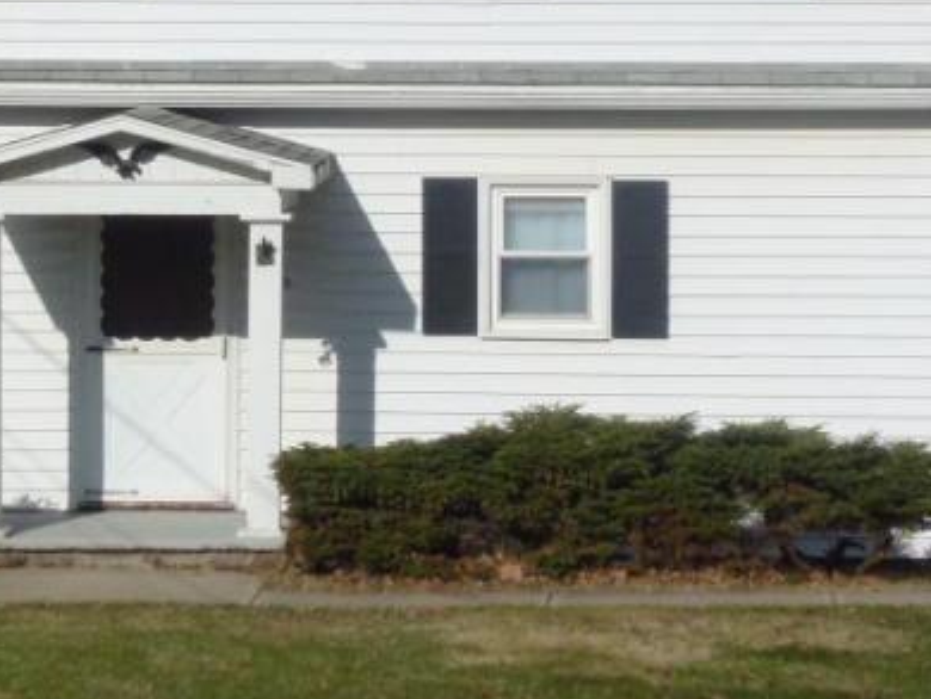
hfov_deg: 12.3
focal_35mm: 160
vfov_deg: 9.3
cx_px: 444
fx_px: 4306
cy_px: 88
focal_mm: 10.9
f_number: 4.5
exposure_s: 1/1600
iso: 100
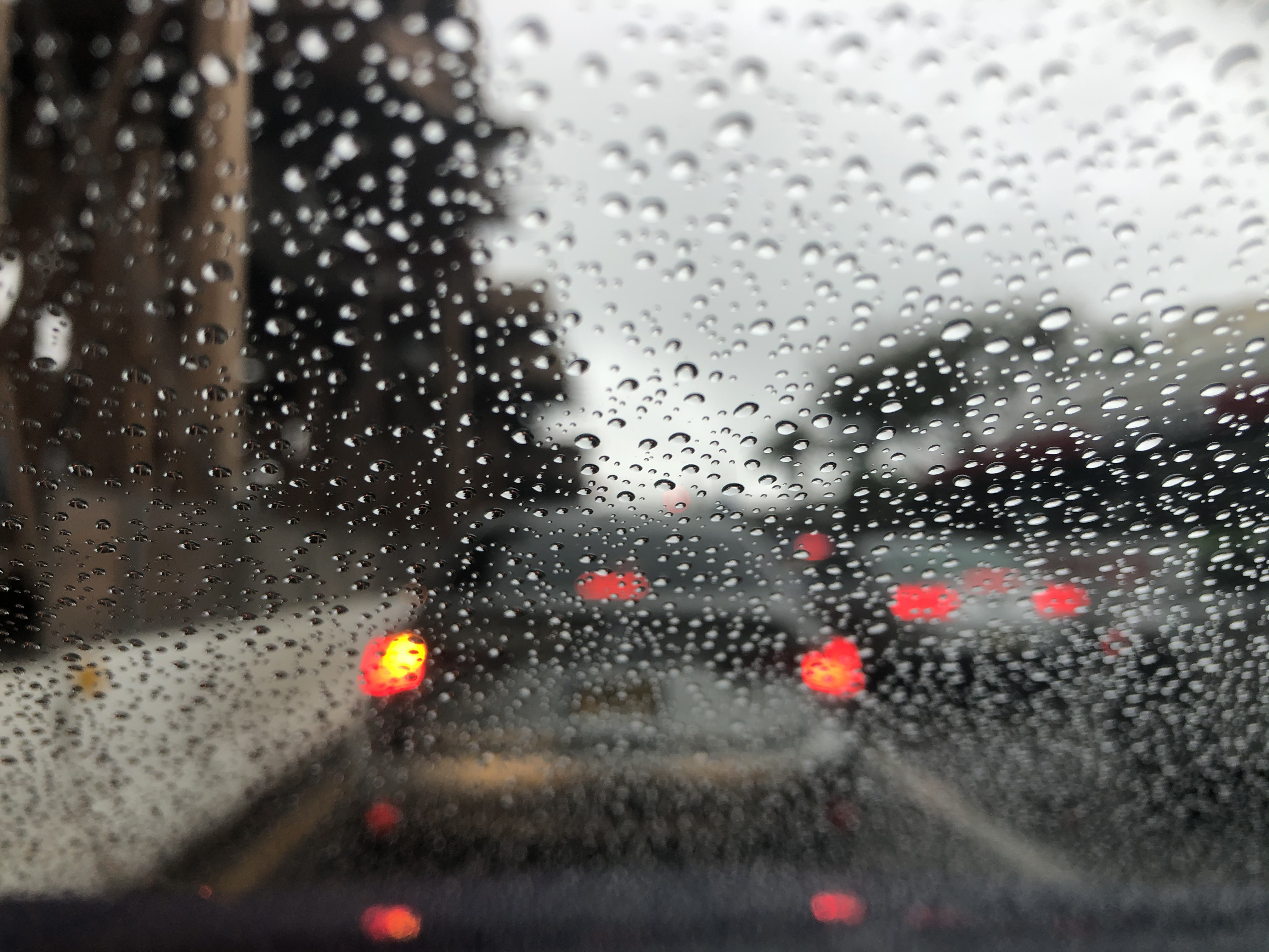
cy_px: 476
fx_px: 1026
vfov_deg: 49.7
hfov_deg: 63.4
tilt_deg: +6.6
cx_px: 634
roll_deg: -0.5
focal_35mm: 28
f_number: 1.8
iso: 20
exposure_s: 1/149
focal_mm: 3.99
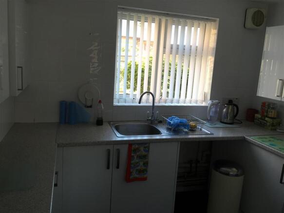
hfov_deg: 61.7
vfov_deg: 48.2
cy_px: 106
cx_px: 142
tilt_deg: -9.6
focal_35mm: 29
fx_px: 238
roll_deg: -4.2
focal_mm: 4.15
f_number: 2.2
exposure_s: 1/60
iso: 40
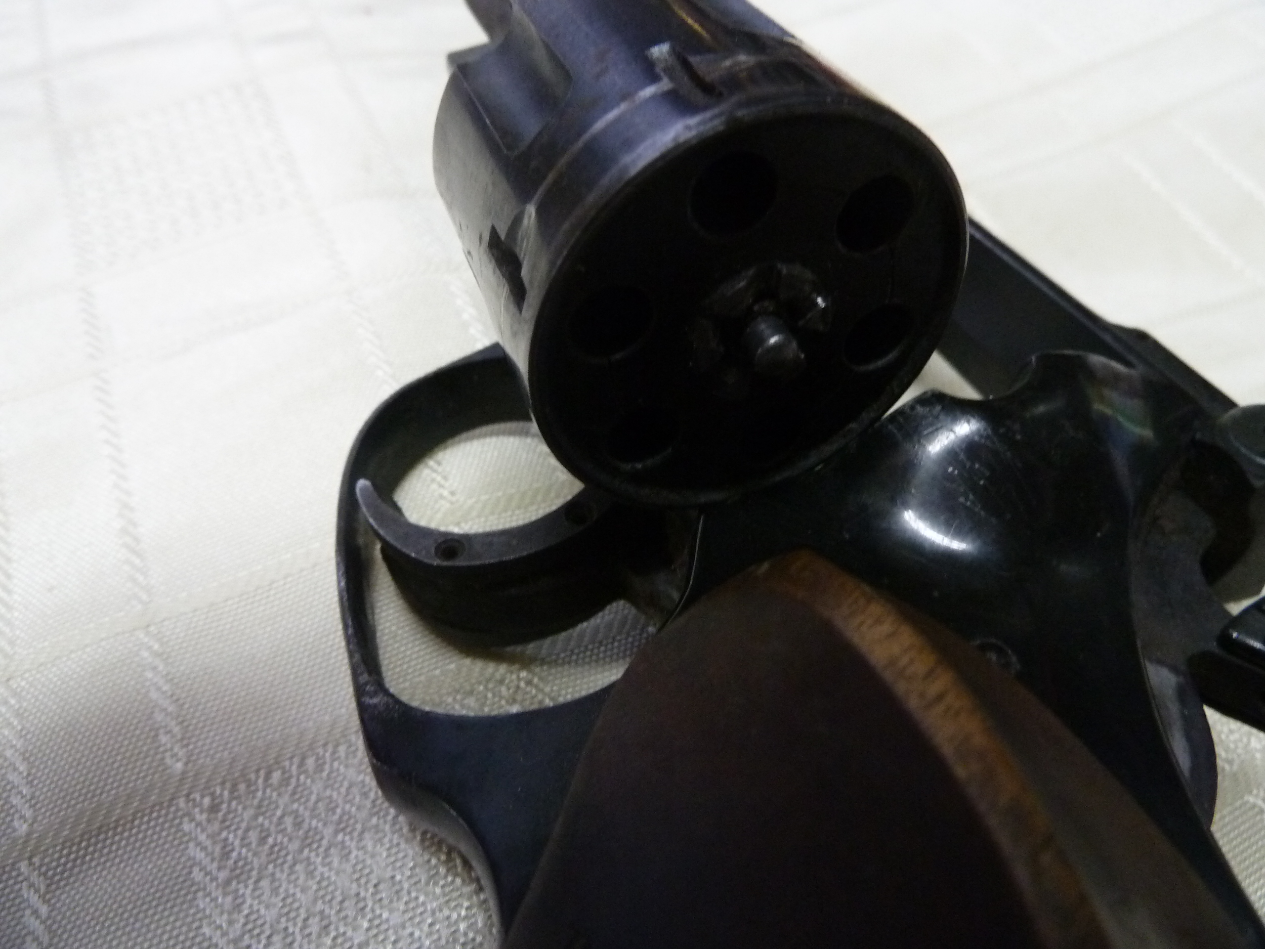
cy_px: 474
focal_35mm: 25
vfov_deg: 54.9
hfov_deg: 69.4
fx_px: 914
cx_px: 632
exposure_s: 1/30
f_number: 3.3
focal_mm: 4.1
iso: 400
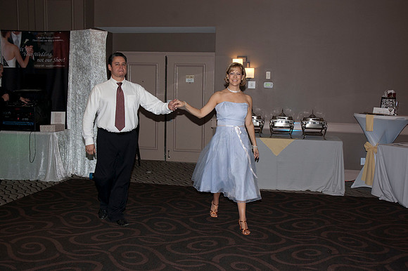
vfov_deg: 33.0
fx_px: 459
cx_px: 204
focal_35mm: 40
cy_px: 136
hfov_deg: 48.0
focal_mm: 27
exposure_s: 1/160
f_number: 5.6
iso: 400
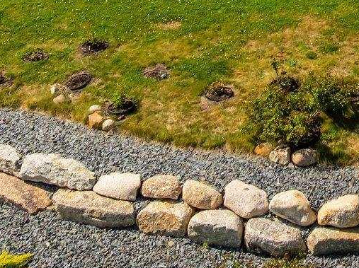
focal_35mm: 97
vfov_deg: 13.8
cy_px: -187
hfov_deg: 19.4
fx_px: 1005
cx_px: 400
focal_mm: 12.29
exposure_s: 1/400
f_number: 2.8
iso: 110
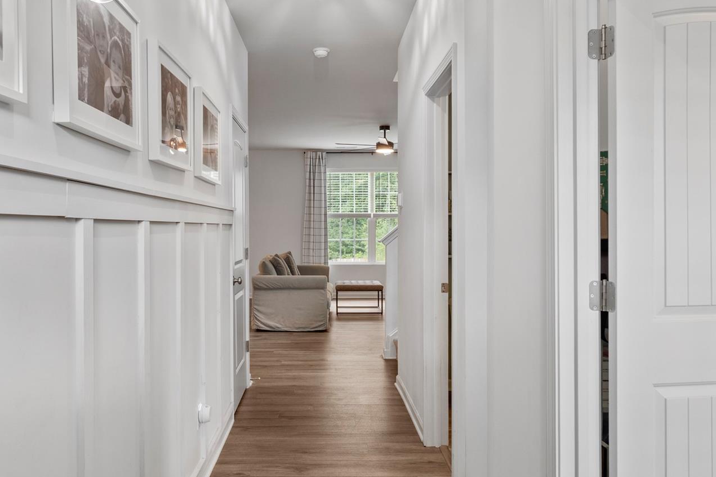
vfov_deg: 45.0
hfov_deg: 63.5
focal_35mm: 29
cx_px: 324
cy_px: 239
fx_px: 577
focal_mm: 18
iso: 640
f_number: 9
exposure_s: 1/60
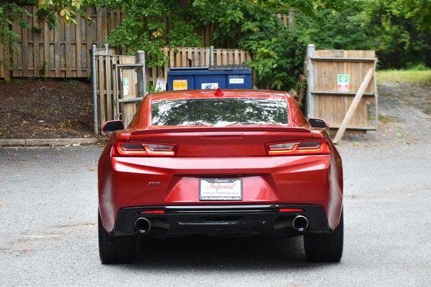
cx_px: 216
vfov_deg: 11.4
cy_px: 144
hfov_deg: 17.1
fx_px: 1436
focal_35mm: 120
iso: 500
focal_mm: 80
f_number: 4.8
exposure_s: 1/250
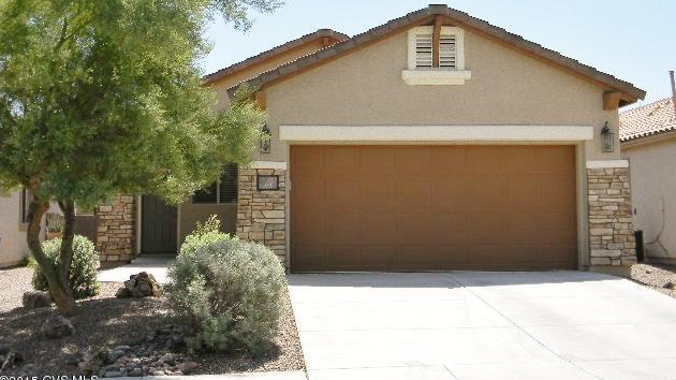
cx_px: 336
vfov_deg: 23.0
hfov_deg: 39.9
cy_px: 145
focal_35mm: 52
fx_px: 932
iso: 80
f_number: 3.9
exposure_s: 1/607
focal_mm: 8.6
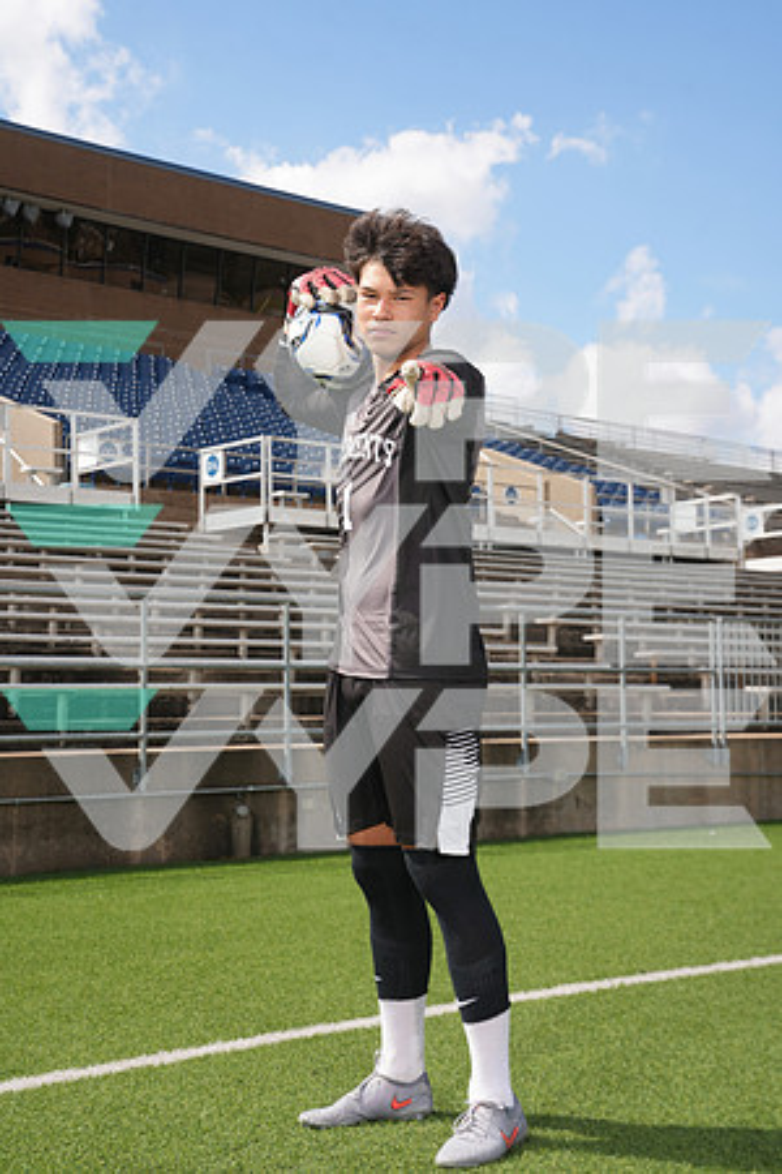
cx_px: 391
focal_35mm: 53
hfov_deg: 25.5
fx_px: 1727
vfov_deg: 37.5
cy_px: 587
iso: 100
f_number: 8
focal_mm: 53
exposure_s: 1/200
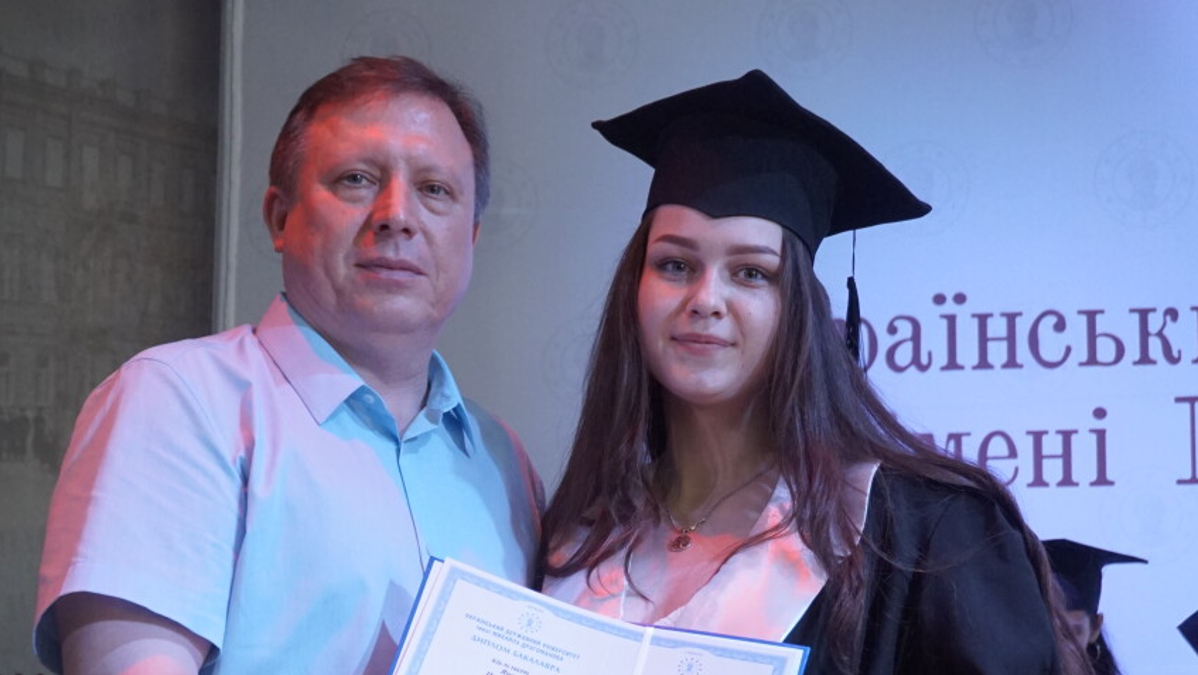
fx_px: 2186
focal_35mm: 69
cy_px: 631
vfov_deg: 17.2
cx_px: 601
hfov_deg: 30.6
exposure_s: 1/160
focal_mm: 29
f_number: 4.5
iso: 1600
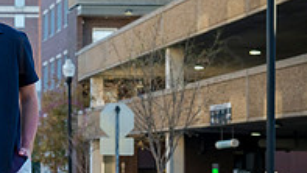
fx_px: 1319
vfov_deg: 7.5
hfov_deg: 13.0
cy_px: 116
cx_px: -40
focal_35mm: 162
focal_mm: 50
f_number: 4
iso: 280
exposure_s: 1/640
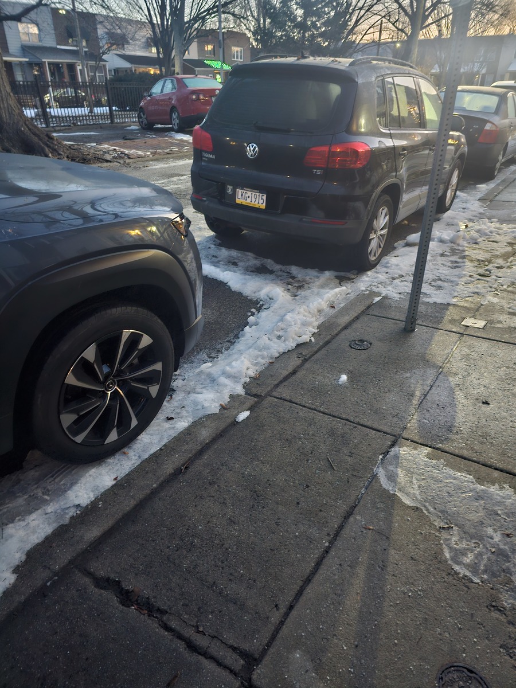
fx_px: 457
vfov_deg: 73.9
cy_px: 344
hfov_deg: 58.9
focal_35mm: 23
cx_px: 258
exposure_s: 1/15
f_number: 1.7
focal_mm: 6.3
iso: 1250
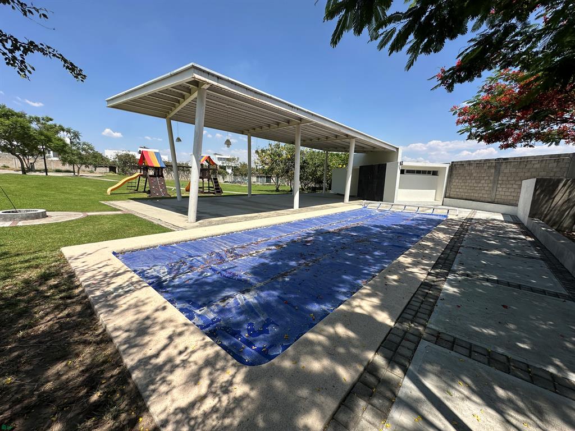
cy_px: 216
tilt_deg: -8.2
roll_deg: -2.1
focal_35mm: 14
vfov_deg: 85.7
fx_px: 233
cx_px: 288
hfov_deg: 102.1
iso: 50
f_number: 2.2
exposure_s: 1/1887
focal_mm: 2.22
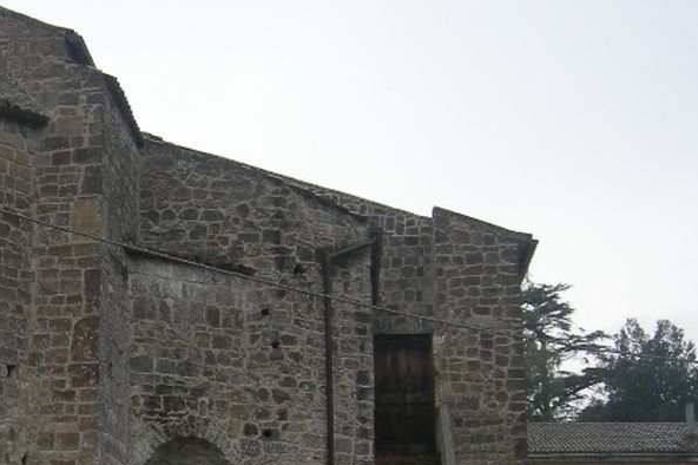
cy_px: 358
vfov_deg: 16.7
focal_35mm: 81
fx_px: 1570
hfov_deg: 24.0
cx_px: -1
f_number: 3.4
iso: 64
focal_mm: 7.5
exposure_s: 1/83
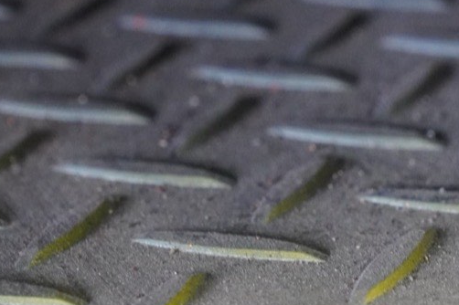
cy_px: 136
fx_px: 2663
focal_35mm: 209
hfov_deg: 9.8
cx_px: 400
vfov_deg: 6.6
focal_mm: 50
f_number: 6.3
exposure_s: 1/100
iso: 3200
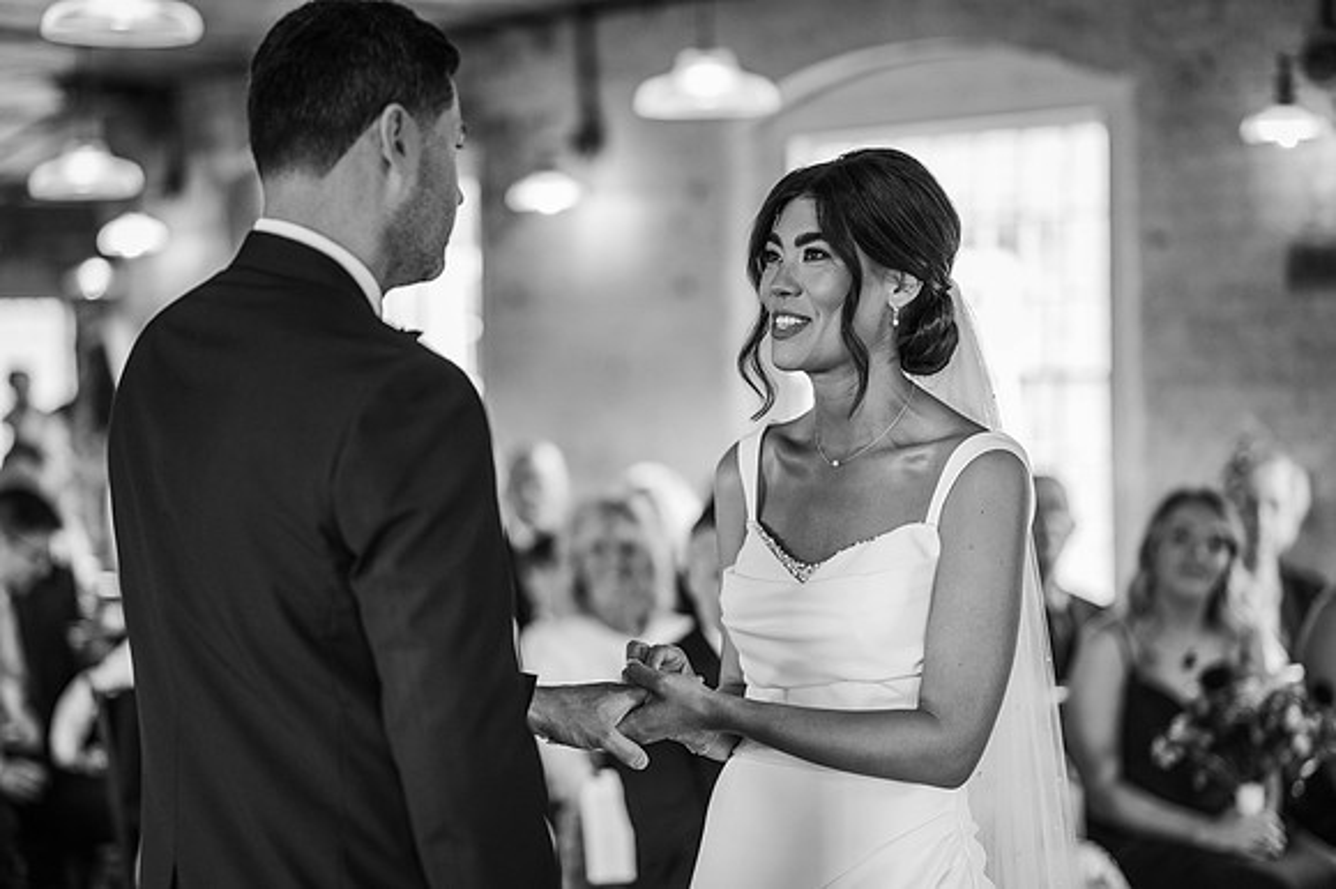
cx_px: 668
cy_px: 444
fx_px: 3153
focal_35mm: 85
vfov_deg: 16.1
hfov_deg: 23.9
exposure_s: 1/200
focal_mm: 85
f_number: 2
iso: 900
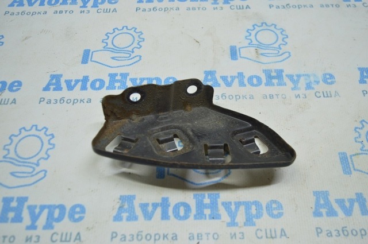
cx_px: 184
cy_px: 122
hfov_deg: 55.2
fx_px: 352
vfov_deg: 38.3
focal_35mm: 34
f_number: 3.8
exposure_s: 1/80
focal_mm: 23
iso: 400
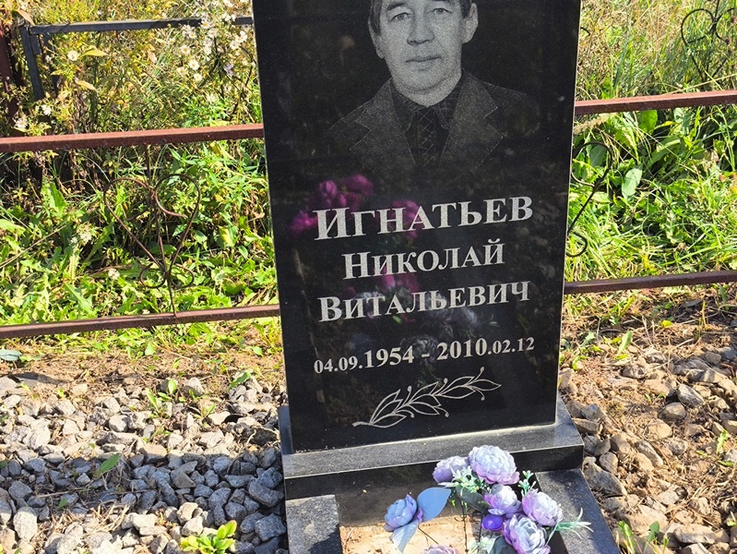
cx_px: 368
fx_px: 1065
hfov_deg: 38.2
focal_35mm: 50
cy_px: 277
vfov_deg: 29.1
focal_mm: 4.71
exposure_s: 1/532
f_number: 1.7
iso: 50
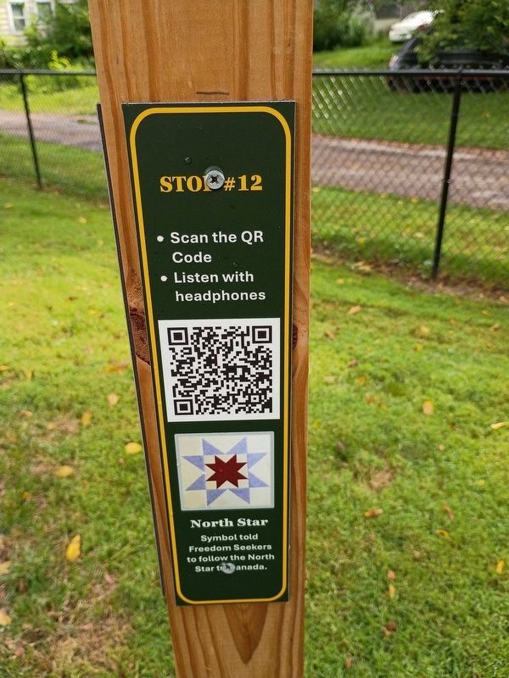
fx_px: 569
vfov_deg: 61.7
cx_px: 254
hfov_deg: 48.2
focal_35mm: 29
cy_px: 339
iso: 100
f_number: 1.8
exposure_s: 1/151
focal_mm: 4.27
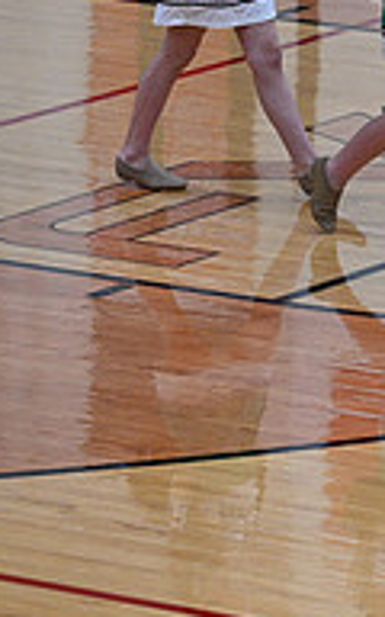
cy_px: 53
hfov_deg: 3.1
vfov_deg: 5.1
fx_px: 6967
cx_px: 911
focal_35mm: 415
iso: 4000
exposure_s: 1/400
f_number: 4
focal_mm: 135
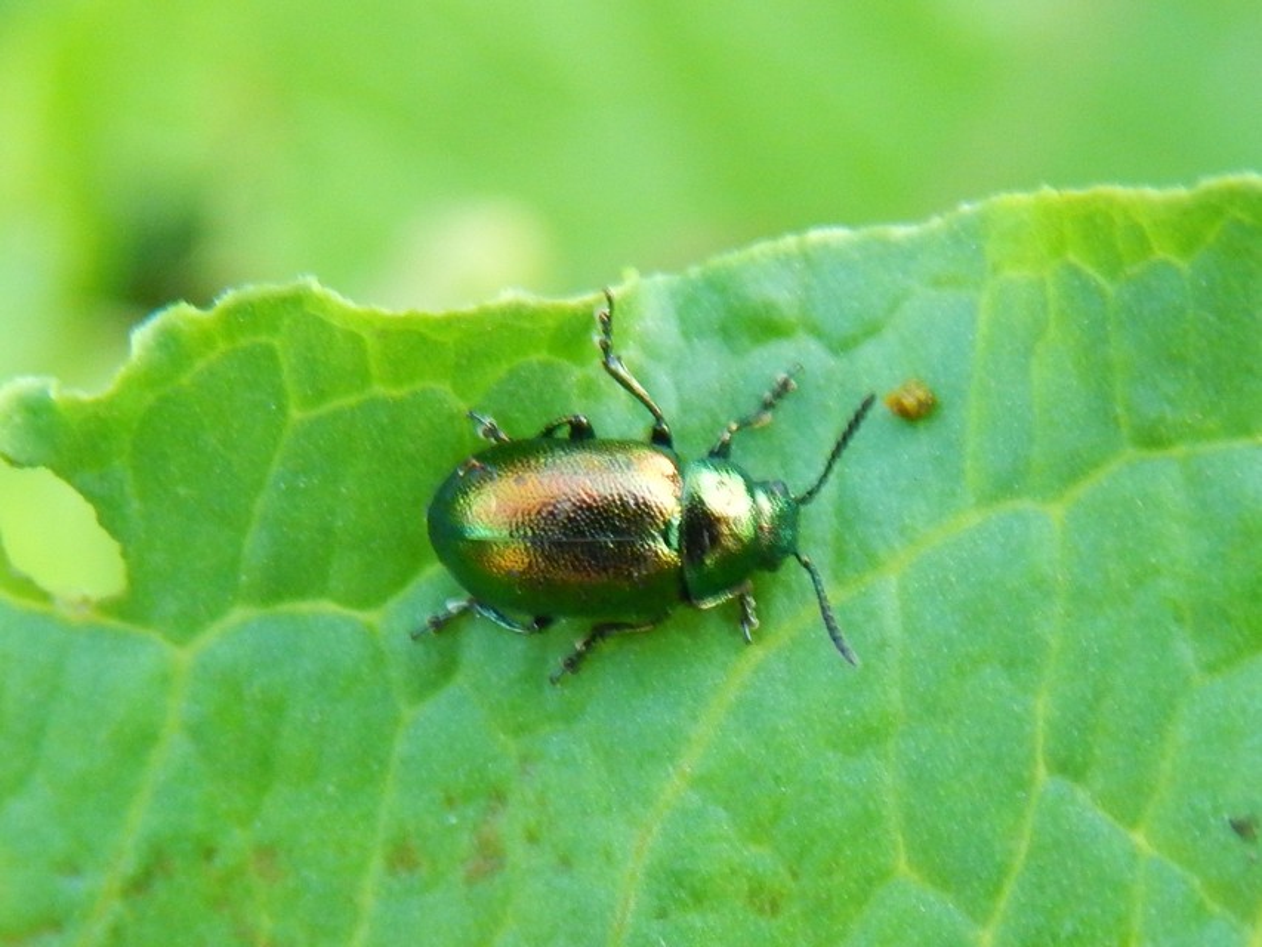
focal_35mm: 69
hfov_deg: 28.2
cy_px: 474
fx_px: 2516
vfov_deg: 21.3
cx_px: 631
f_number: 4.1
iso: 400
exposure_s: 1/25
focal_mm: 12.3
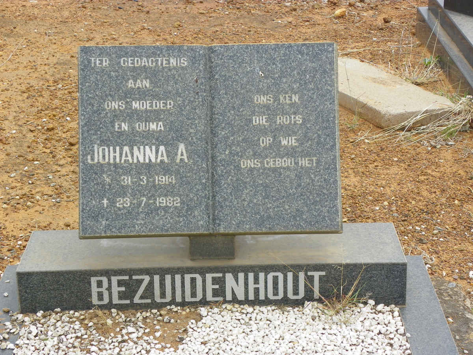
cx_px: 236
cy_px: 178
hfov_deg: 25.0
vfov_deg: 18.9
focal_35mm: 78
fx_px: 1066
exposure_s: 1/200
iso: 64
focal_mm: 13.8
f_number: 4
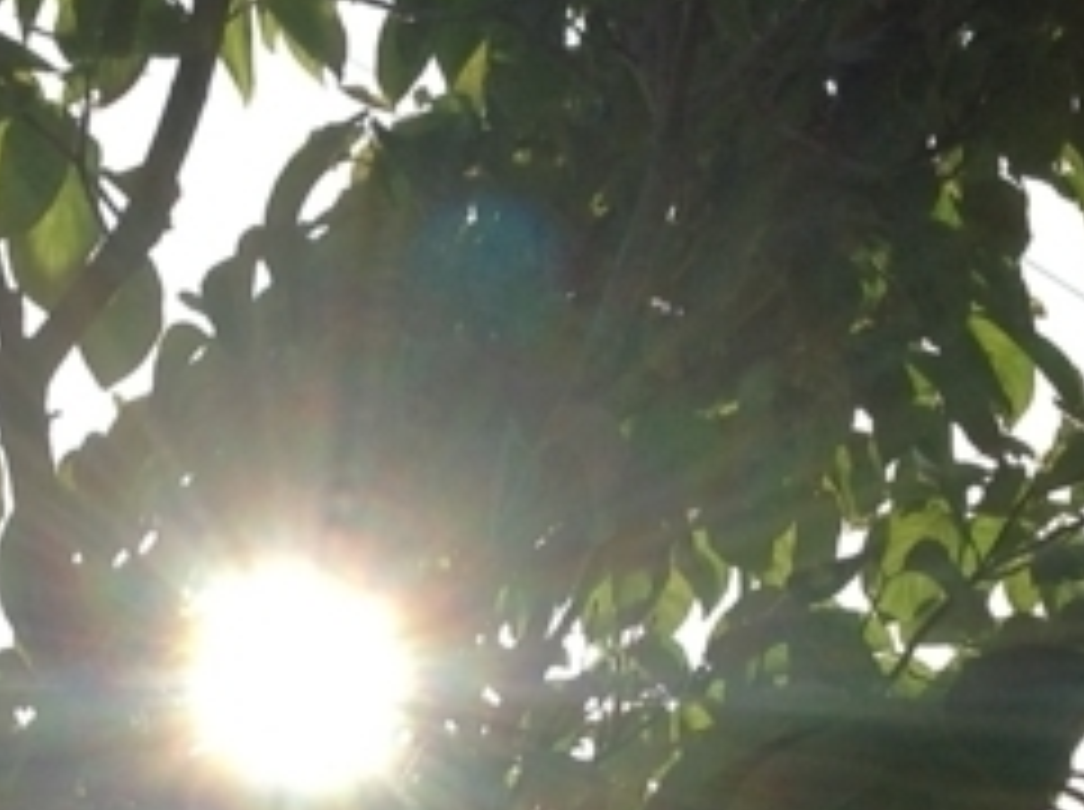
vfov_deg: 12.4
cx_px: 171
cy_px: 963
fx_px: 3627
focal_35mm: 116
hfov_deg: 16.8
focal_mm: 4.28
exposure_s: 1/1592
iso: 80
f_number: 2.4
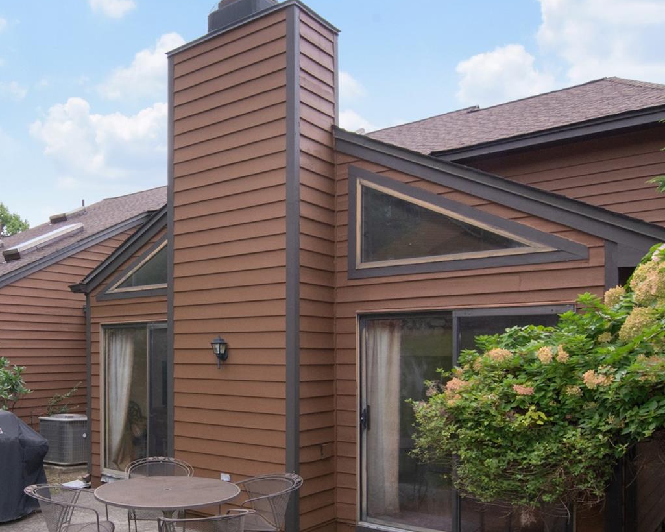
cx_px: 167
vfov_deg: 46.6
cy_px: 342
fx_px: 609
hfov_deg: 54.6
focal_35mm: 31
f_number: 11
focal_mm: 11
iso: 1000
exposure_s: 1/100
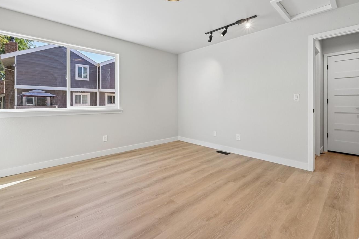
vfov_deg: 70.0
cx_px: 184
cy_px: 101
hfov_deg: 93.3
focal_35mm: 17
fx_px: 169
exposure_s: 1/15
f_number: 9
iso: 100
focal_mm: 14
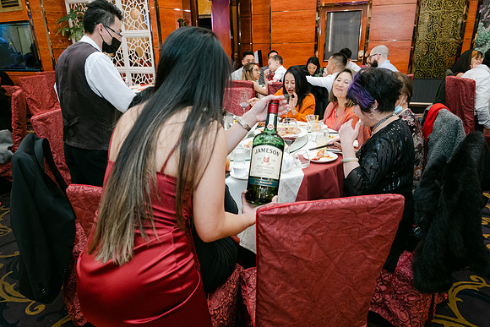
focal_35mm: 25
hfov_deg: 72.3
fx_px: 335
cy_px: 164
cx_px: 244
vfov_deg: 52.0
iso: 800
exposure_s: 1/125
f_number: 2.8
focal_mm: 16
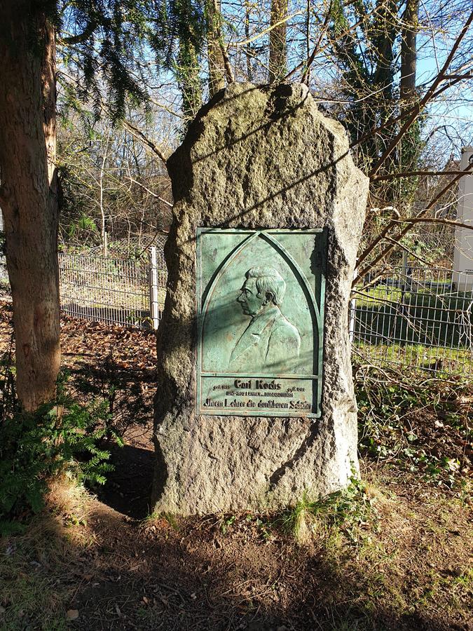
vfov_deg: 67.3
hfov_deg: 53.1
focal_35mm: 26
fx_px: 474
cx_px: 236
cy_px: 316
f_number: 2.4
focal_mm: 4.3
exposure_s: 1/382
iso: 50
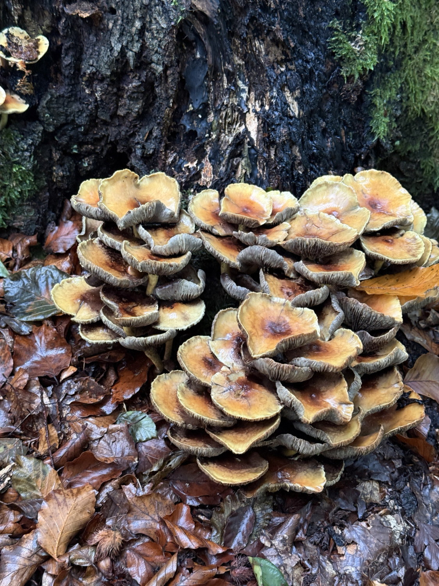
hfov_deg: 30.3
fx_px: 812
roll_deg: -7.1
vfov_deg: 39.7
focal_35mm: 48
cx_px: 220
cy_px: 293
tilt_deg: -42.2
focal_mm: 6.76
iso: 250
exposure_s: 1/60
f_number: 1.78
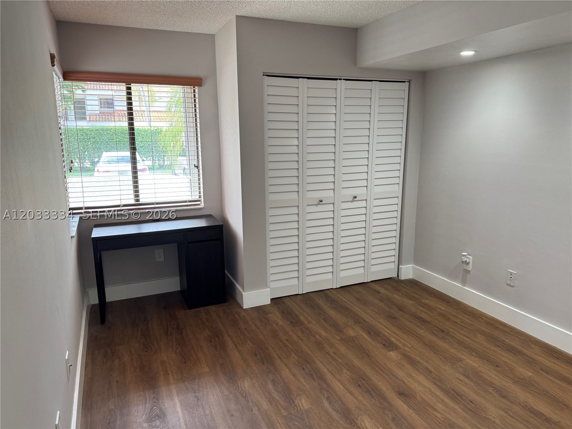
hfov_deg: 71.6
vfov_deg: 56.8
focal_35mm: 24
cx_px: 286
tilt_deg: -12.2
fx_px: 397
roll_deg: +0.2
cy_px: 214
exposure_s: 1/60
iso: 125
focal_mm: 6.76
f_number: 1.78
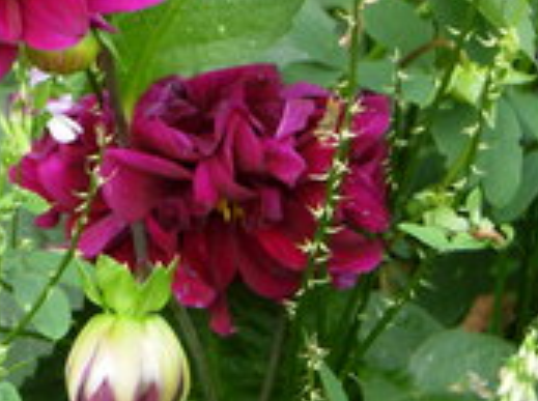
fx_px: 2451
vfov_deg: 9.2
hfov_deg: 12.4
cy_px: -99
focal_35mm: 158
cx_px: -3
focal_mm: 12.9
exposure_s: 1/87.9
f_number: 3.5
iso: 50
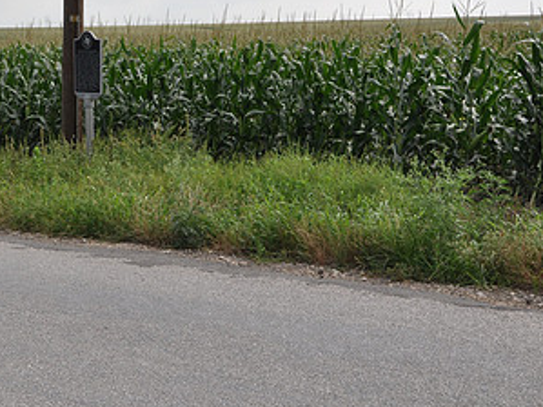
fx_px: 1097
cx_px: 80
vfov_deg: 20.8
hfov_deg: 27.1
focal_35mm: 70
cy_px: 92
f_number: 10
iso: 200
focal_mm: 25
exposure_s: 1/100
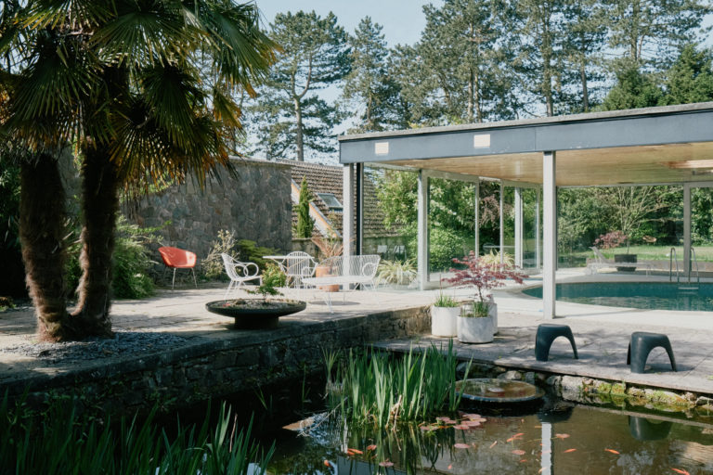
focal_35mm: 33
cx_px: 356
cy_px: 238
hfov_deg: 57.2
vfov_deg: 40.0
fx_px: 654
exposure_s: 1/1600
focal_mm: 22
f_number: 7.1
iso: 1600
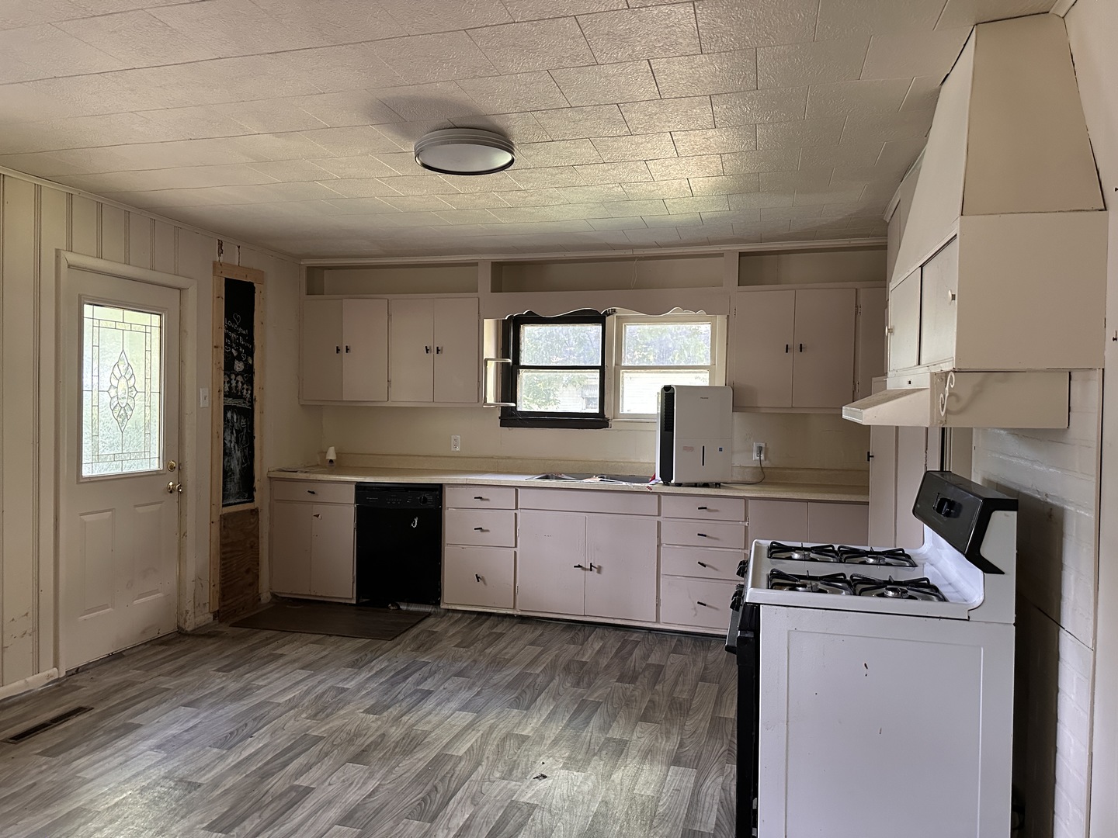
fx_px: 775
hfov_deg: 71.6
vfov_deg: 56.8
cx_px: 559
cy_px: 419
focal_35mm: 24
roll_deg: -0.5
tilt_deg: -0.4
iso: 500
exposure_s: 1/60
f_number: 1.78
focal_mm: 6.86
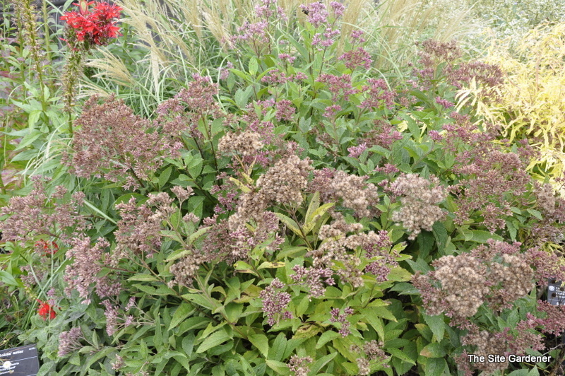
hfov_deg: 38.9
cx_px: 282
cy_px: 188
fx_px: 800
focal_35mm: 51
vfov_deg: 26.4
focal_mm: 34
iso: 200
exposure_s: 1/50
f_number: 7.1
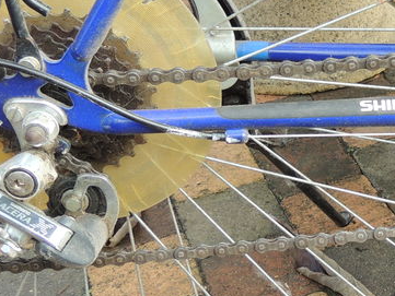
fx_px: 947
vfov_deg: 17.7
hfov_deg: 22.0
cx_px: 454
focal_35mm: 83
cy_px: 99
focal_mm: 5.3
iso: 100
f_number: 3.1
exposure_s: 1/40
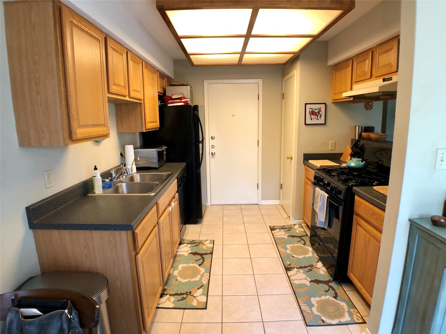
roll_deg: +1.2
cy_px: 167
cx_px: 223
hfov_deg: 63.4
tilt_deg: -10.4
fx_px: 361
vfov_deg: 49.7
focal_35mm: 28
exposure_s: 1/15
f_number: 1.8
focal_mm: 3.99
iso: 40
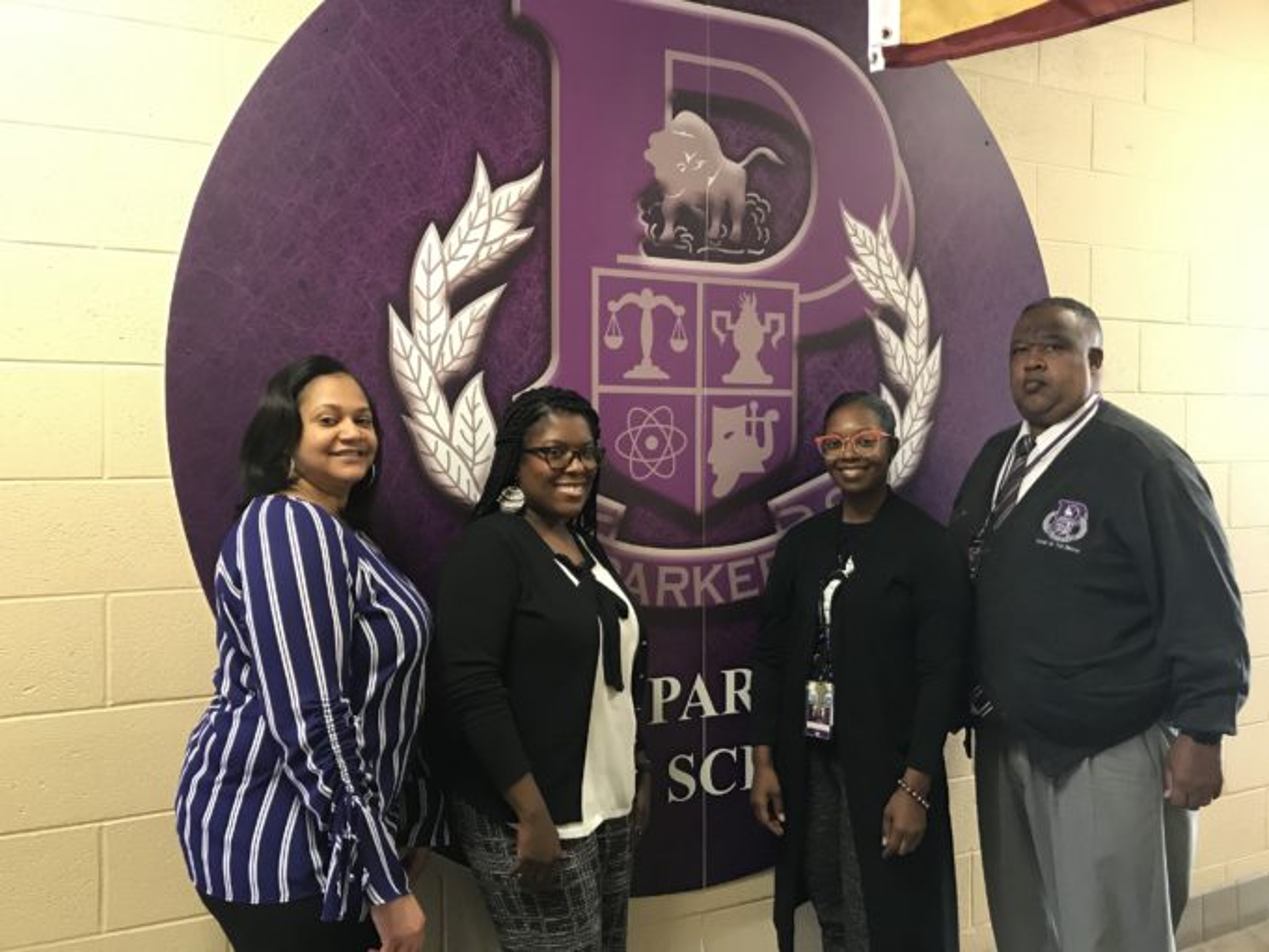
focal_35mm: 28
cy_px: 476
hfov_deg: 63.4
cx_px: 634
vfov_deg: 49.8
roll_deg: -0.2
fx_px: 1027
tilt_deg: -1.5
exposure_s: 1/15
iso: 80
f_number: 1.8
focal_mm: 3.99
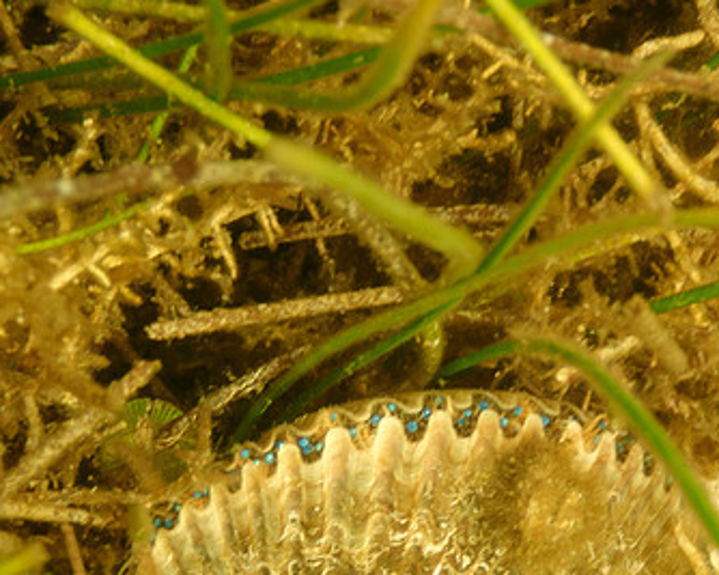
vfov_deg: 14.6
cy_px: 440
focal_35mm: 105
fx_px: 2234
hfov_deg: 18.2
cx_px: 530
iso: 200
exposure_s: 1/100
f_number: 3.6
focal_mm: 11.09
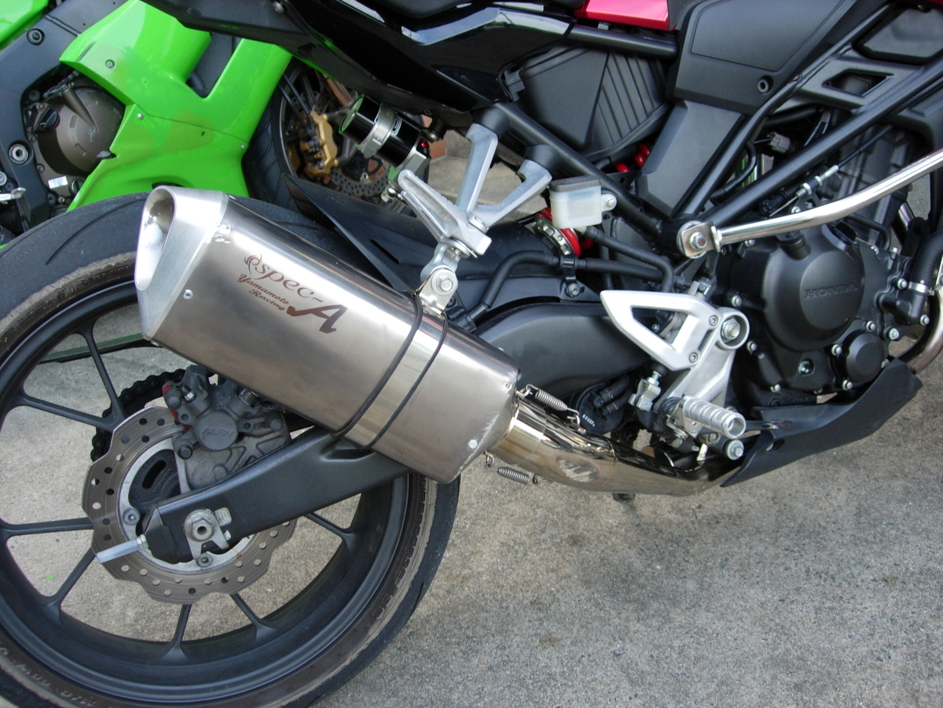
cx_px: 472
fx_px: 1035
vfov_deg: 37.7
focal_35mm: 38
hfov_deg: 49.0
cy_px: 354
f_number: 2.8
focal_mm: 7.8
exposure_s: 1/45.2
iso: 64
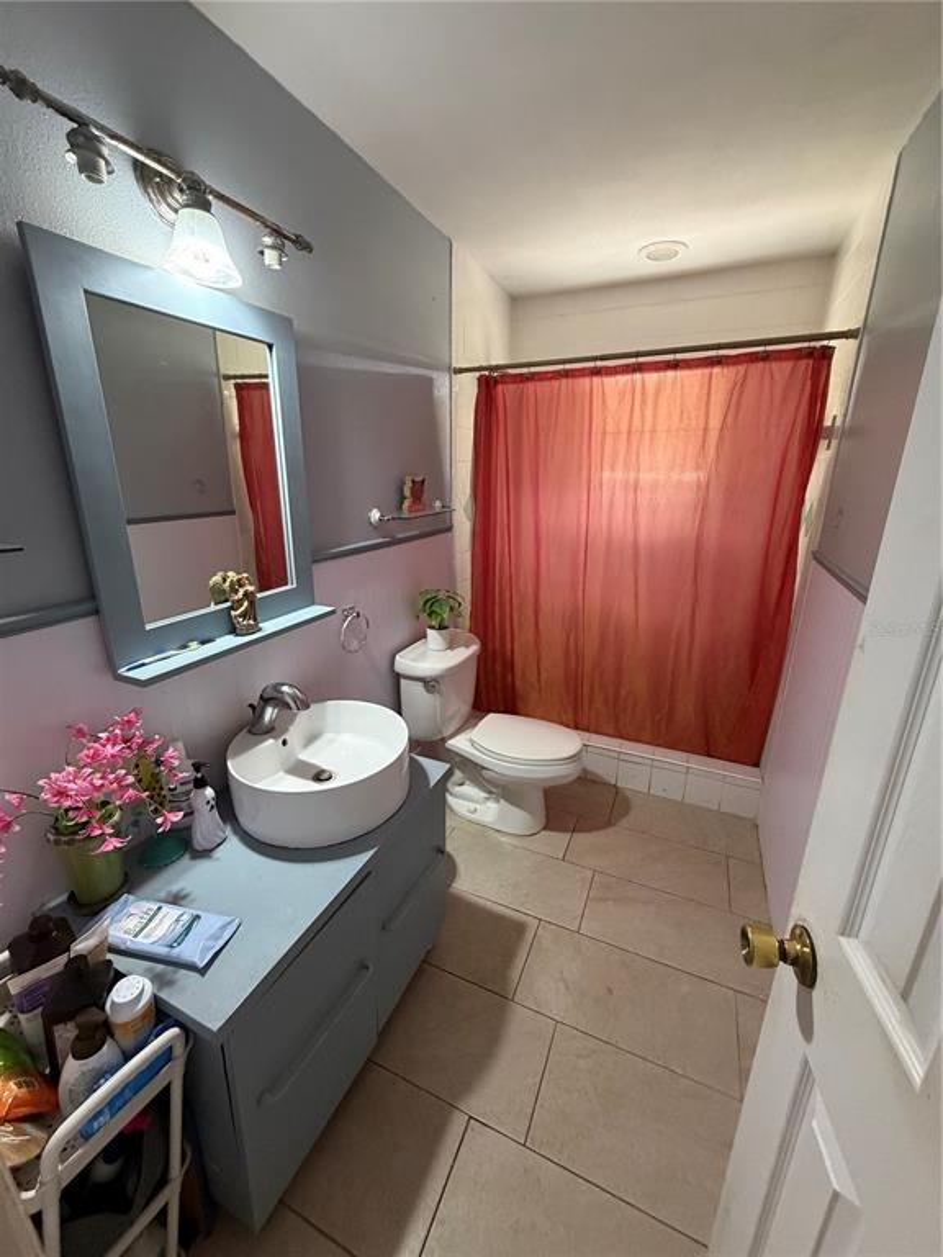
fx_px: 509
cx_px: 472
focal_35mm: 14
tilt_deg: -18.0
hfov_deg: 85.7
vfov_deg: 102.1
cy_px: 628
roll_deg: -0.9
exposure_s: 1/60
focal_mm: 2.22
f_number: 2.2
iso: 400
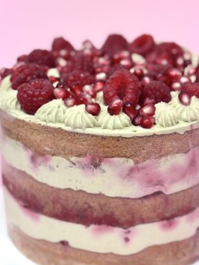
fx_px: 559
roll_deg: -0.9
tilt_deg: -24.8
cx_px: 114
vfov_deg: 26.6
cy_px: 159
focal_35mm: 73
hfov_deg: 20.2
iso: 100
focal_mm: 6.76
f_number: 1.78
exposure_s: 1/50
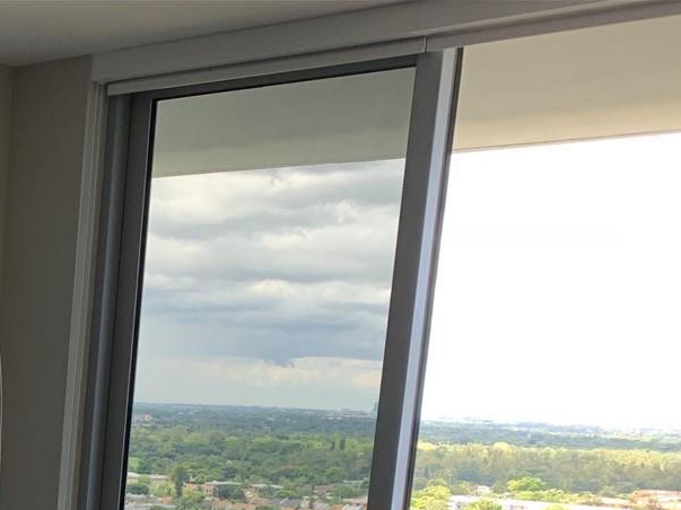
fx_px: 1357
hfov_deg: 25.9
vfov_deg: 19.5
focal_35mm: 69
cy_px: 676
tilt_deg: -10.2
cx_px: -80
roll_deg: -3.0
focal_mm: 4.25
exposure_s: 1/121
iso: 32
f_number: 1.8
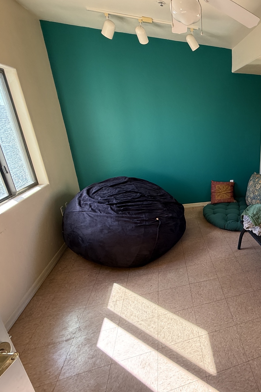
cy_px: 196
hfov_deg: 52.5
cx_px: 246
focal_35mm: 20
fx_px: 217
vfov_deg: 84.0
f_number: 2.2
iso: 160
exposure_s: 1/99
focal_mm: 2.22
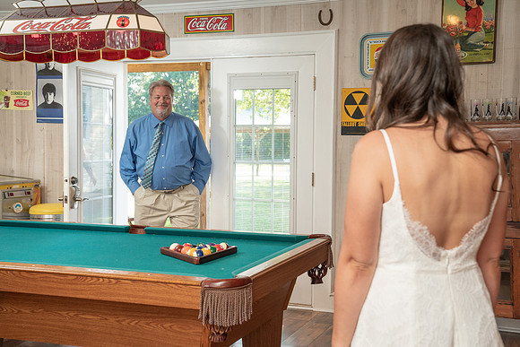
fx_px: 686
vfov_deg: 28.4
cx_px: 265
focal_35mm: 47
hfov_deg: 41.5
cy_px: 174
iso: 1000
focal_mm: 46
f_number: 5.6
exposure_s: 1/250
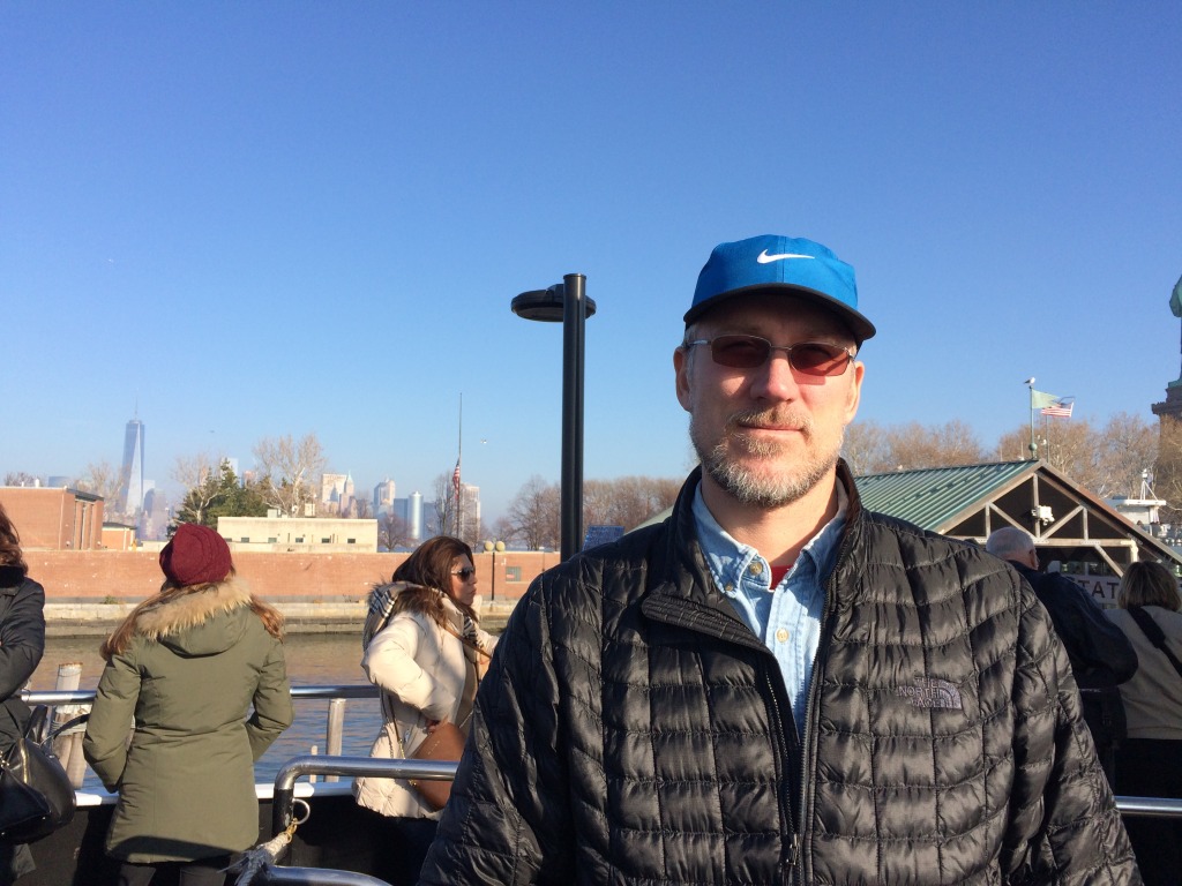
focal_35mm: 29
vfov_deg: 48.2
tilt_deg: +3.6
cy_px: 443
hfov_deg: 61.7
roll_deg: +0.1
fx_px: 990
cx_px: 591
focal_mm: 4.15
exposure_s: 1/1786
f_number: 2.2
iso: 32
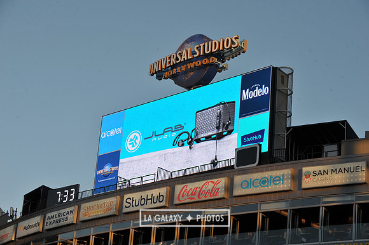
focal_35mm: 86
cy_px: 122
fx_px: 881
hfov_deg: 23.7
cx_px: 184
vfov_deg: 15.9
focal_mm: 86
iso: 200
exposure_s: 1/250
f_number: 8
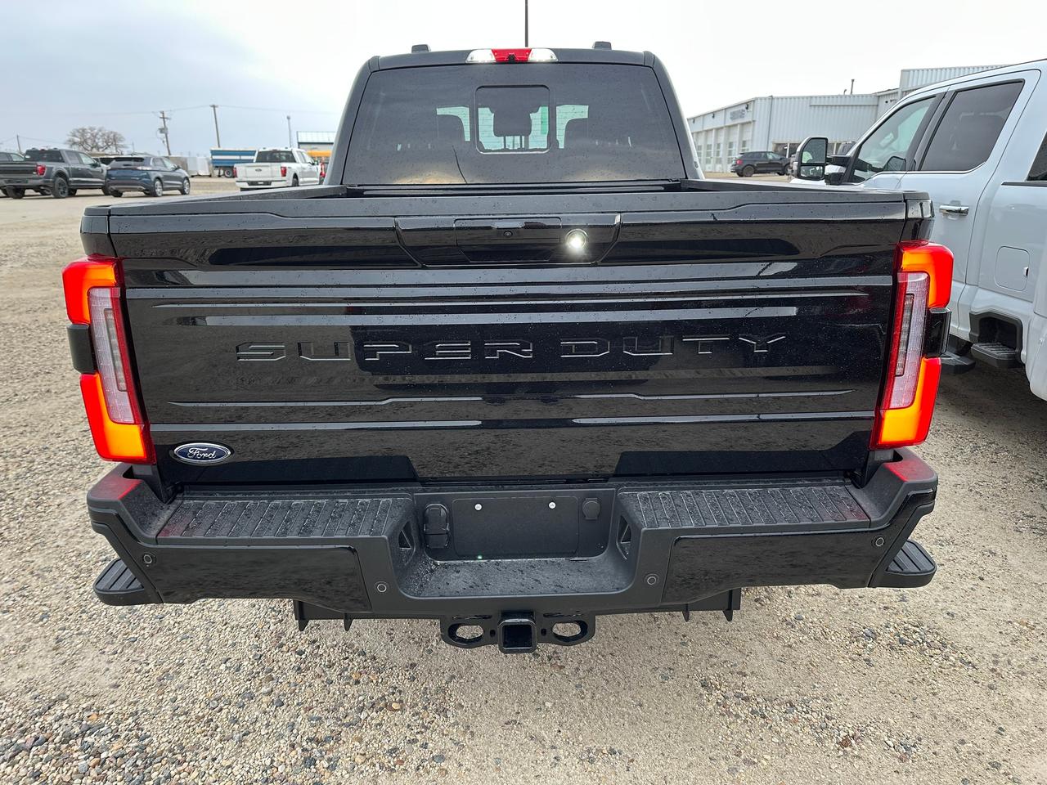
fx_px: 726
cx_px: 524
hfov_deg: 71.6
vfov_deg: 56.8
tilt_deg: -17.6
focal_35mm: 24
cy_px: 392
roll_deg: +0.4
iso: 125
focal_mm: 6.86
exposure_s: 1/100
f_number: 1.78
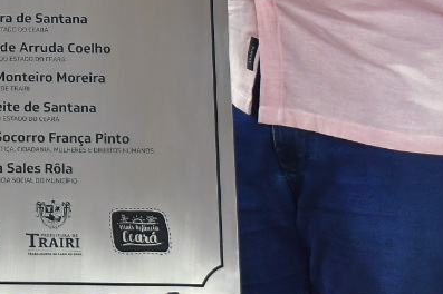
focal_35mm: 196
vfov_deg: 6.9
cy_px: -194
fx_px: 2410
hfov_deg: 10.4
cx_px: -50
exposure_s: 1/180
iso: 800
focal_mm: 32
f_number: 3.2
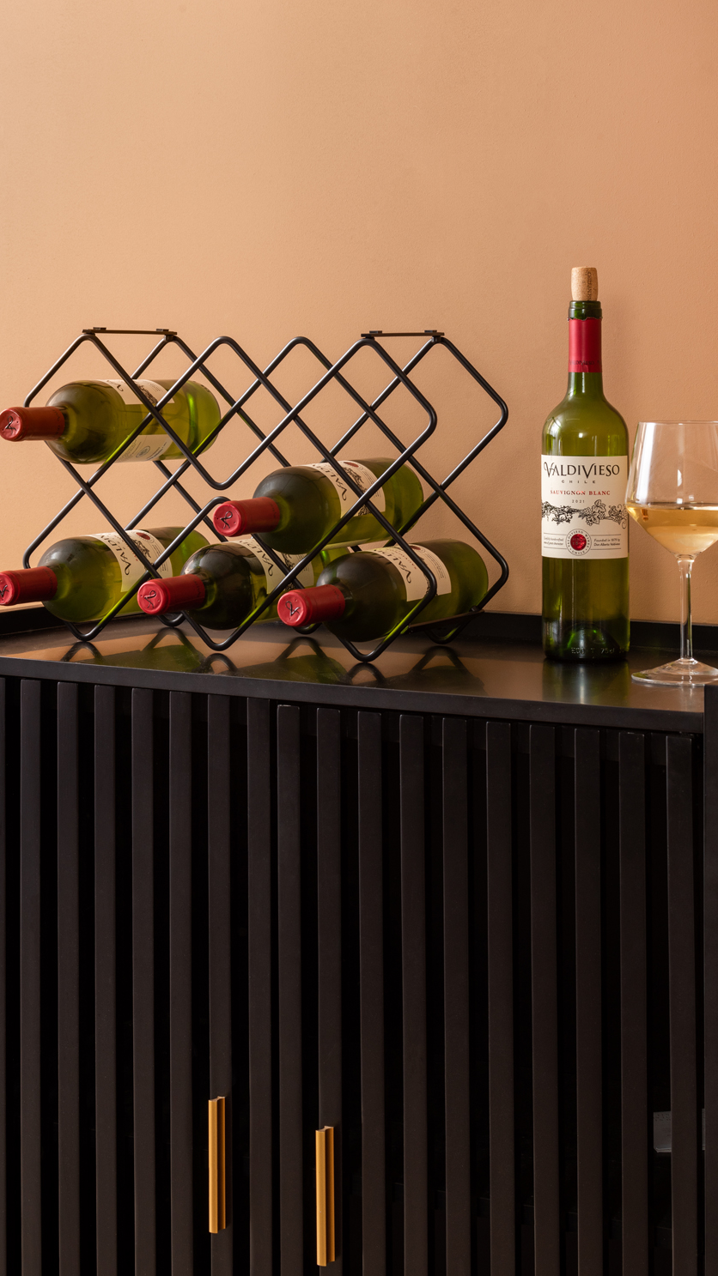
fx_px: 2506
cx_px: 367
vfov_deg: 28.6
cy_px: 643
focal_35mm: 74
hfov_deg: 16.3
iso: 200
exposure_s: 1/125
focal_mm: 70
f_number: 13
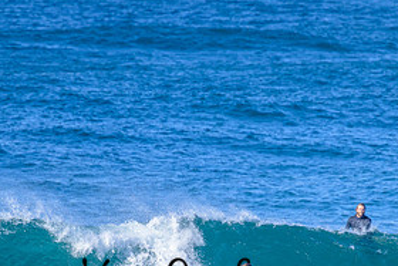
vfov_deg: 1.2
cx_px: 229
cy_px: 268
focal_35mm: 1159
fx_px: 12819
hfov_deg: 1.8
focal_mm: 560
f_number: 8
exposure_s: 1/2000
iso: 1000
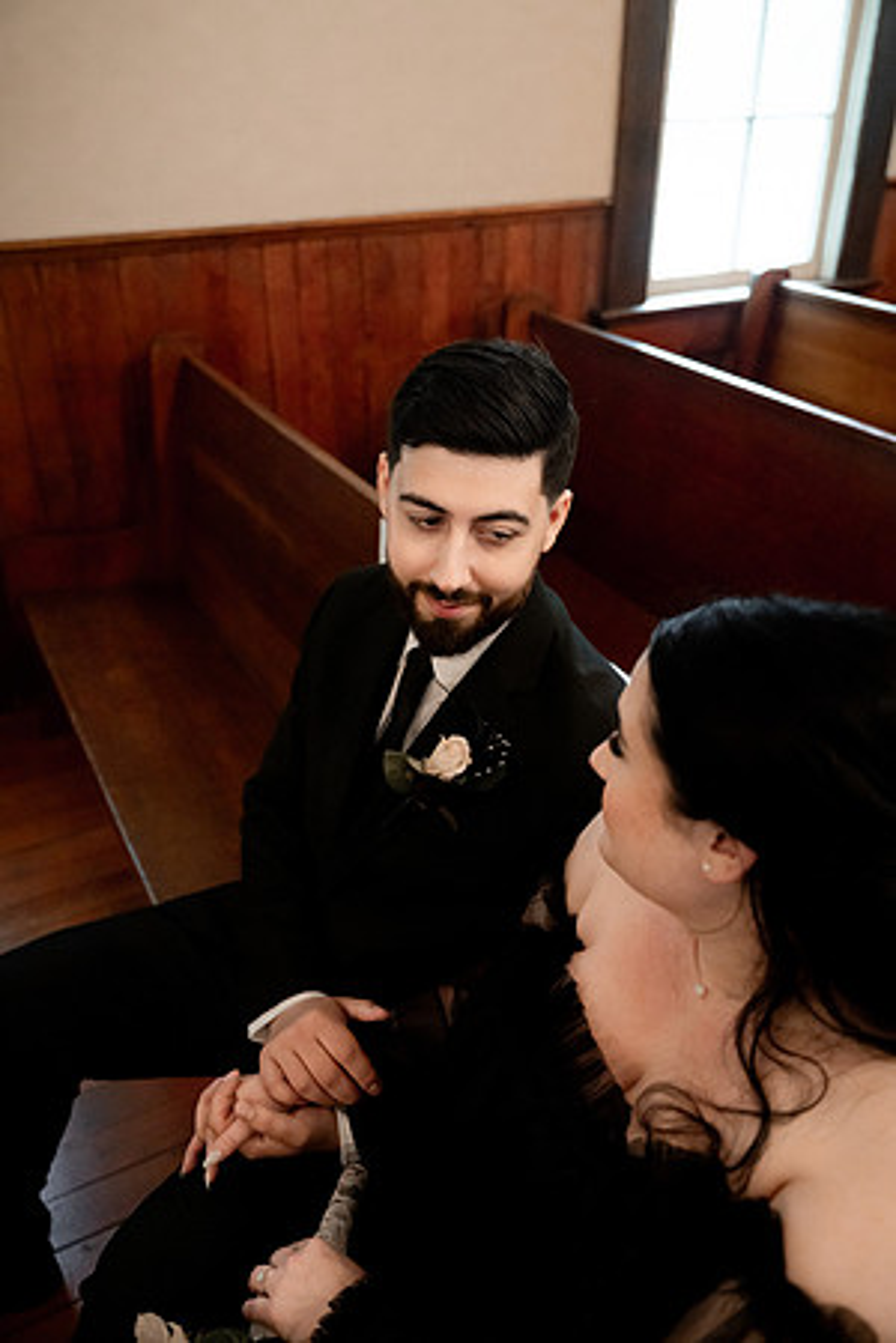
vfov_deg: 63.7
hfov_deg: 45.0
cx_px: 448
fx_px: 1083
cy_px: 672
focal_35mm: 29
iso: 2000
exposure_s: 1/250
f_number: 2.8
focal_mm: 29
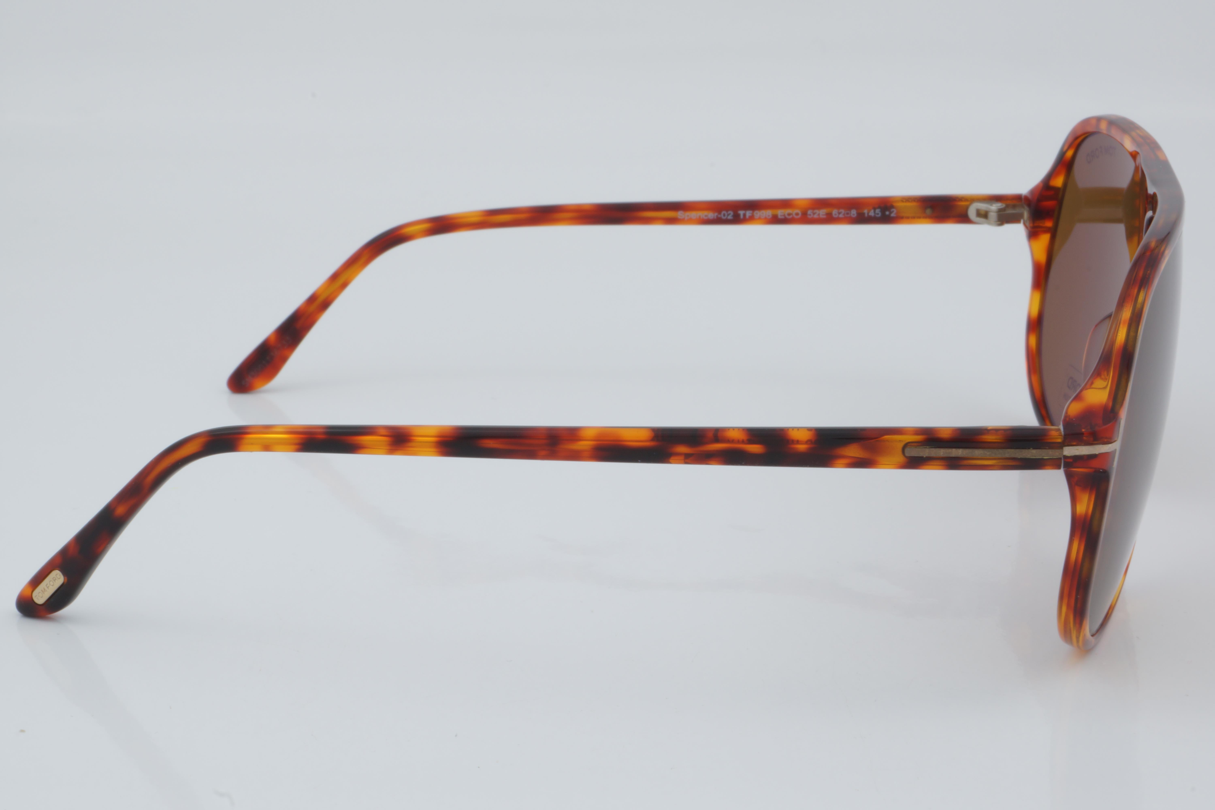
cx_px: 608
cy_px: 405
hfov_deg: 27.0
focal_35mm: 75
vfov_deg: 18.2
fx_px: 2531
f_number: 32
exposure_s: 1/4
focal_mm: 50
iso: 100
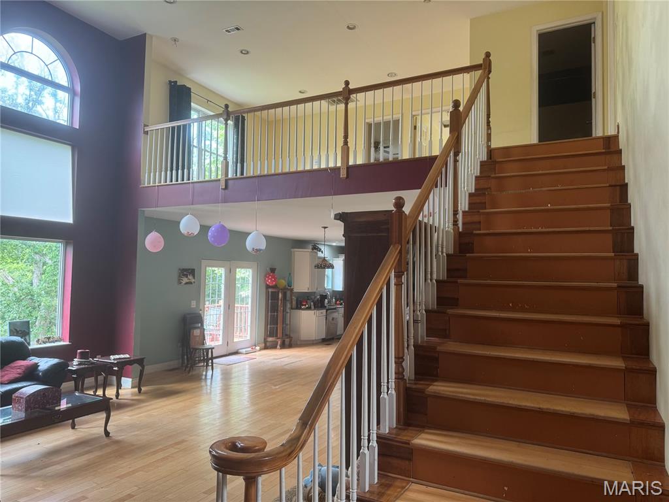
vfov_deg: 56.8
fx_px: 464
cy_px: 251
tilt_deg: +2.0
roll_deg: -0.9
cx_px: 334
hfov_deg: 71.6
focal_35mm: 24
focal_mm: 6.76
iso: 125
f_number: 1.78
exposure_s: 1/60
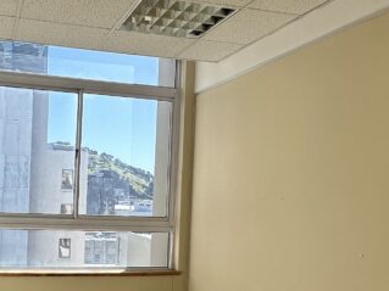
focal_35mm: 45
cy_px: 192
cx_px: 120
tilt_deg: +1.0
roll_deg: -1.2
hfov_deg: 41.4
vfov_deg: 31.9
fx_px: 506
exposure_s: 1/686
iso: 40
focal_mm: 2.22
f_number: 2.2
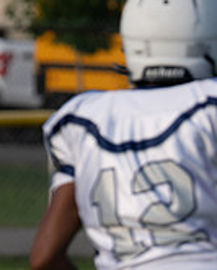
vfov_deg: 1.7
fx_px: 9143
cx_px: 460
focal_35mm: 1140
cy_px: 256
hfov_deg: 1.4
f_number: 4.5
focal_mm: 240
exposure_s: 1/1000
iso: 200
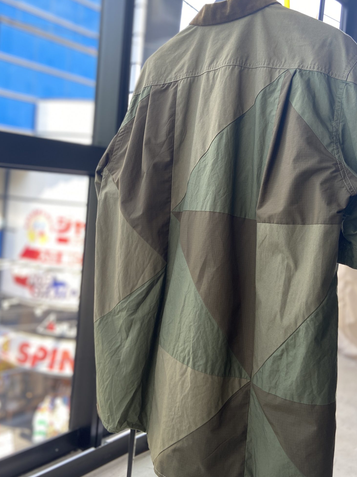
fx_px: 468
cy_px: 193
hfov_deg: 41.7
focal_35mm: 34
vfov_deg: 53.6
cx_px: 161
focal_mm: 4.25
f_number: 1.8
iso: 50
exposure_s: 1/122
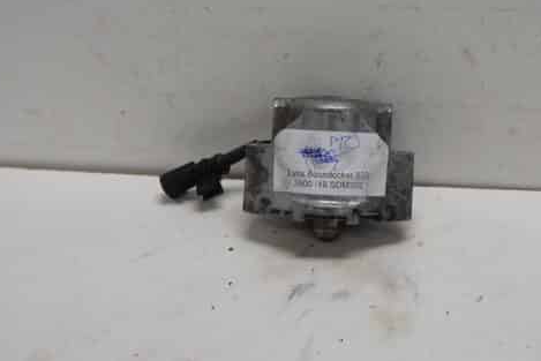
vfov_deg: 23.0
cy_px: 133
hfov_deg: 33.8
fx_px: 887
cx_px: 332
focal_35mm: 59
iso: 125
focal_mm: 18
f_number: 5
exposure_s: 1/60
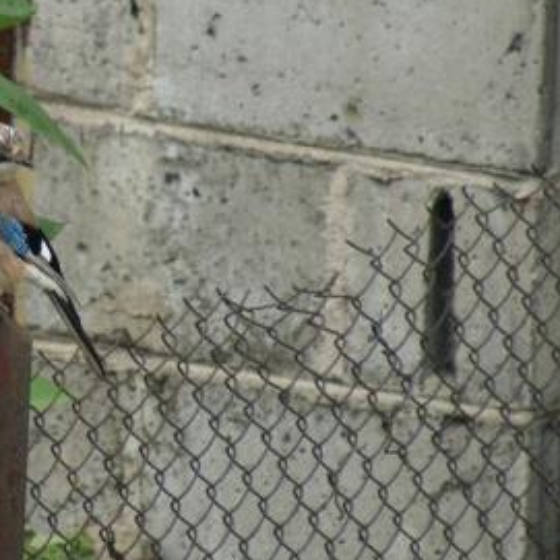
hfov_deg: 1.6
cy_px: 237
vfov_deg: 1.6
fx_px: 20645
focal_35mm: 1128
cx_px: 50
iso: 800
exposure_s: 1/320
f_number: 8
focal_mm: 300
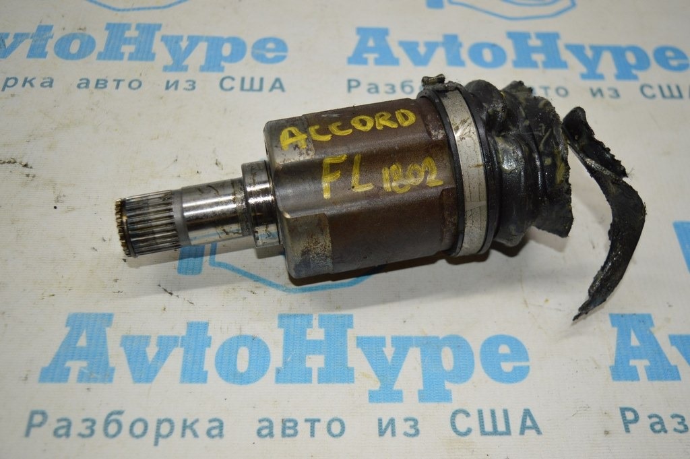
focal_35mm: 40
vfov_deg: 33.0
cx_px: 345
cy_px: 230
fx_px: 776
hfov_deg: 48.0
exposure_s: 1/100
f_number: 4
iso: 400
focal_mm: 27
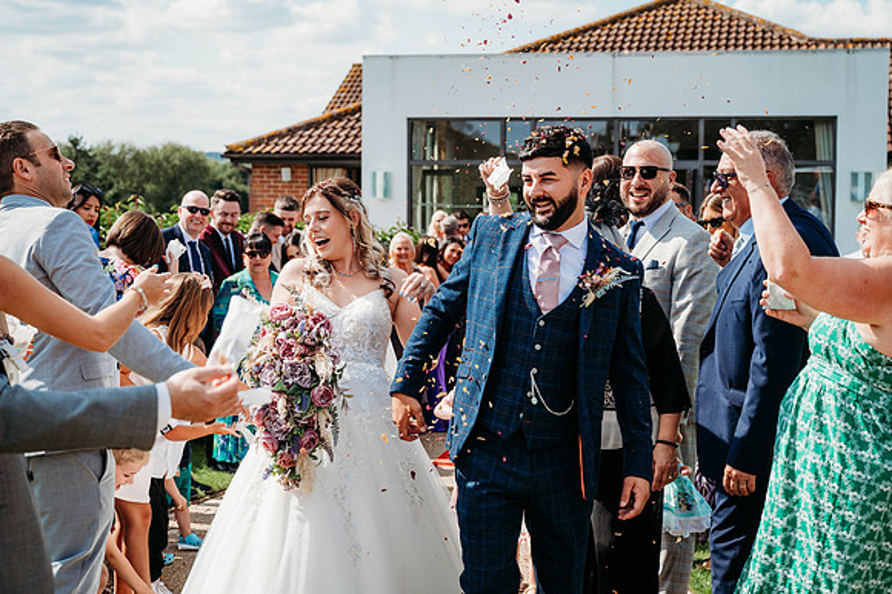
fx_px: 1461
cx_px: 446
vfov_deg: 23.0
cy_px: 297
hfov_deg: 34.0
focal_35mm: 59
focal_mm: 59
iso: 200
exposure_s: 1/800
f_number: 5
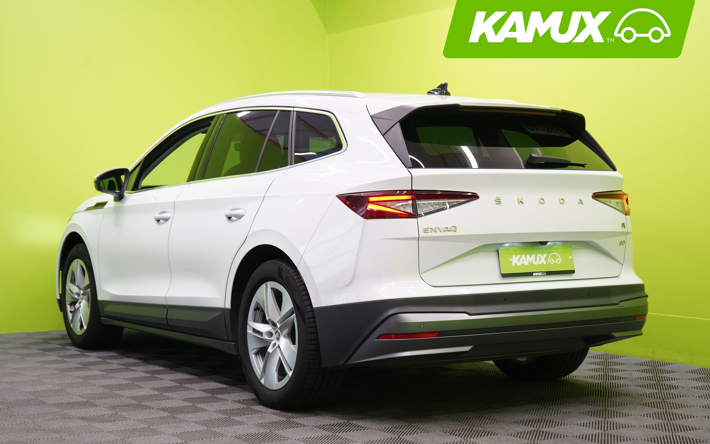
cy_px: 214
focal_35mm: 56
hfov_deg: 36.3
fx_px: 1084
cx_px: 352
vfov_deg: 23.1
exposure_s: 1/25
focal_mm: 54
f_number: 5
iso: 400
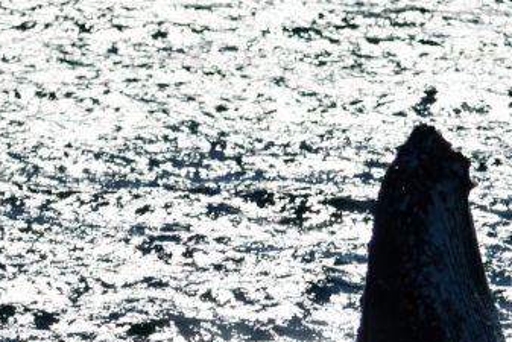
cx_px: 521
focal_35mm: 569
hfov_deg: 3.6
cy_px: 379
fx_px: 8096
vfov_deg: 2.4
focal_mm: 240
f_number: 5.6
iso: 220
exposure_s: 1/8000
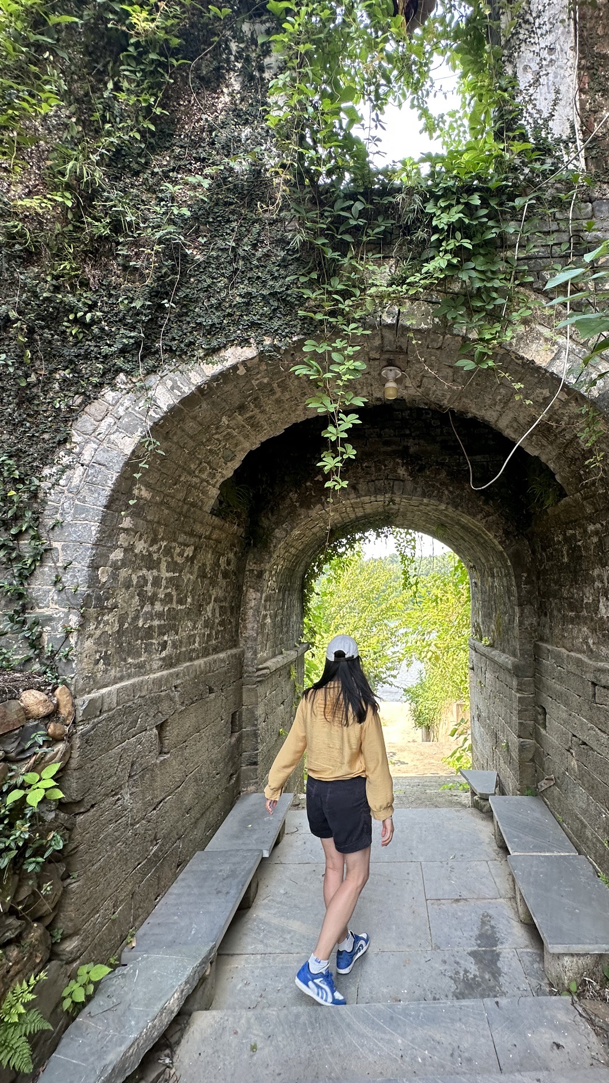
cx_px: 393
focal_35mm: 16
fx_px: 460
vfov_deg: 99.4
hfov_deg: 65.7
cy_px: 536
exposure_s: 1/123
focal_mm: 2.22
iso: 64
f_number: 2.2
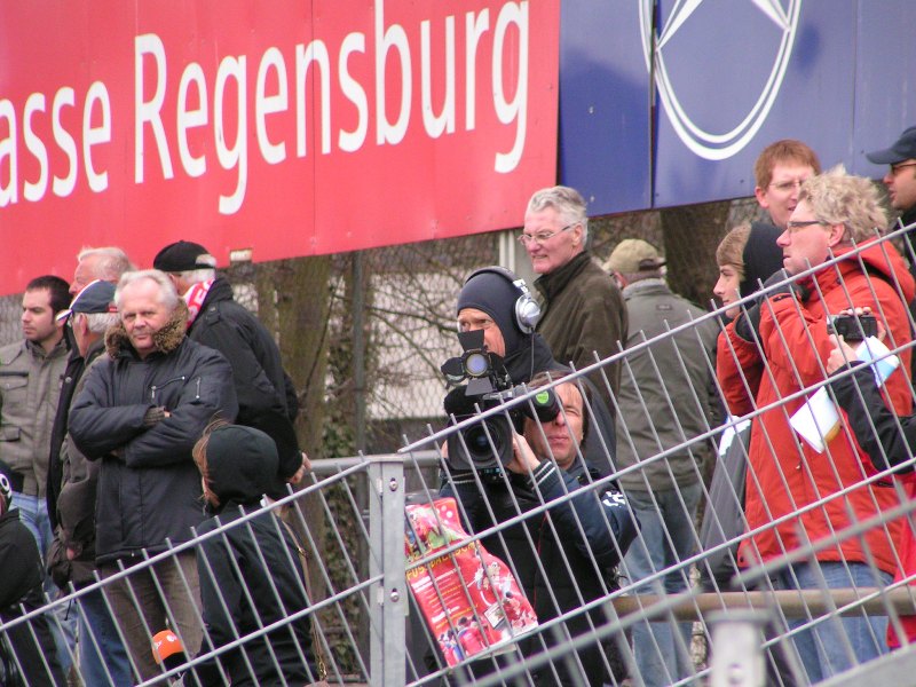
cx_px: 458
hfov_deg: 5.2
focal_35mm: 380
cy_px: 344
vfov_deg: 3.9
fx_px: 10055
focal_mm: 58
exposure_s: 1/320
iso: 200
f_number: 3.5
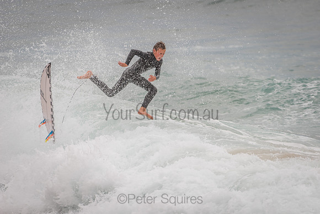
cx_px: 160
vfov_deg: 2.8
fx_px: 4445
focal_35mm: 500
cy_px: 107
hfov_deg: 4.1
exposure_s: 1/320
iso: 180
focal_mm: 500
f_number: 5.6
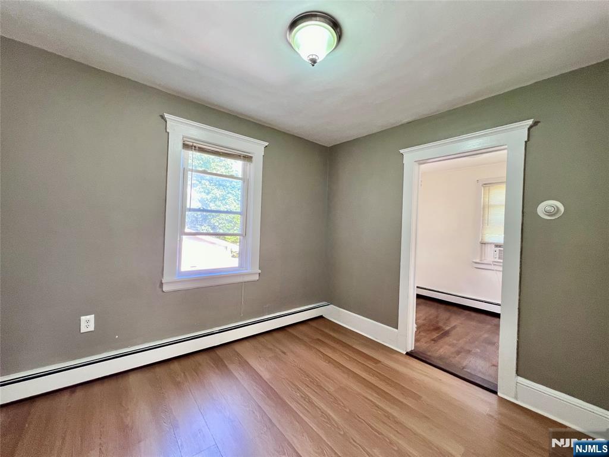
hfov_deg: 106.2
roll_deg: -1.7
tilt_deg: -1.0
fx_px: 229
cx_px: 304
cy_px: 228
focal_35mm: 13
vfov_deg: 89.9
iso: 200
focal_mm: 1.57
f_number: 1.8
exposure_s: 1/99
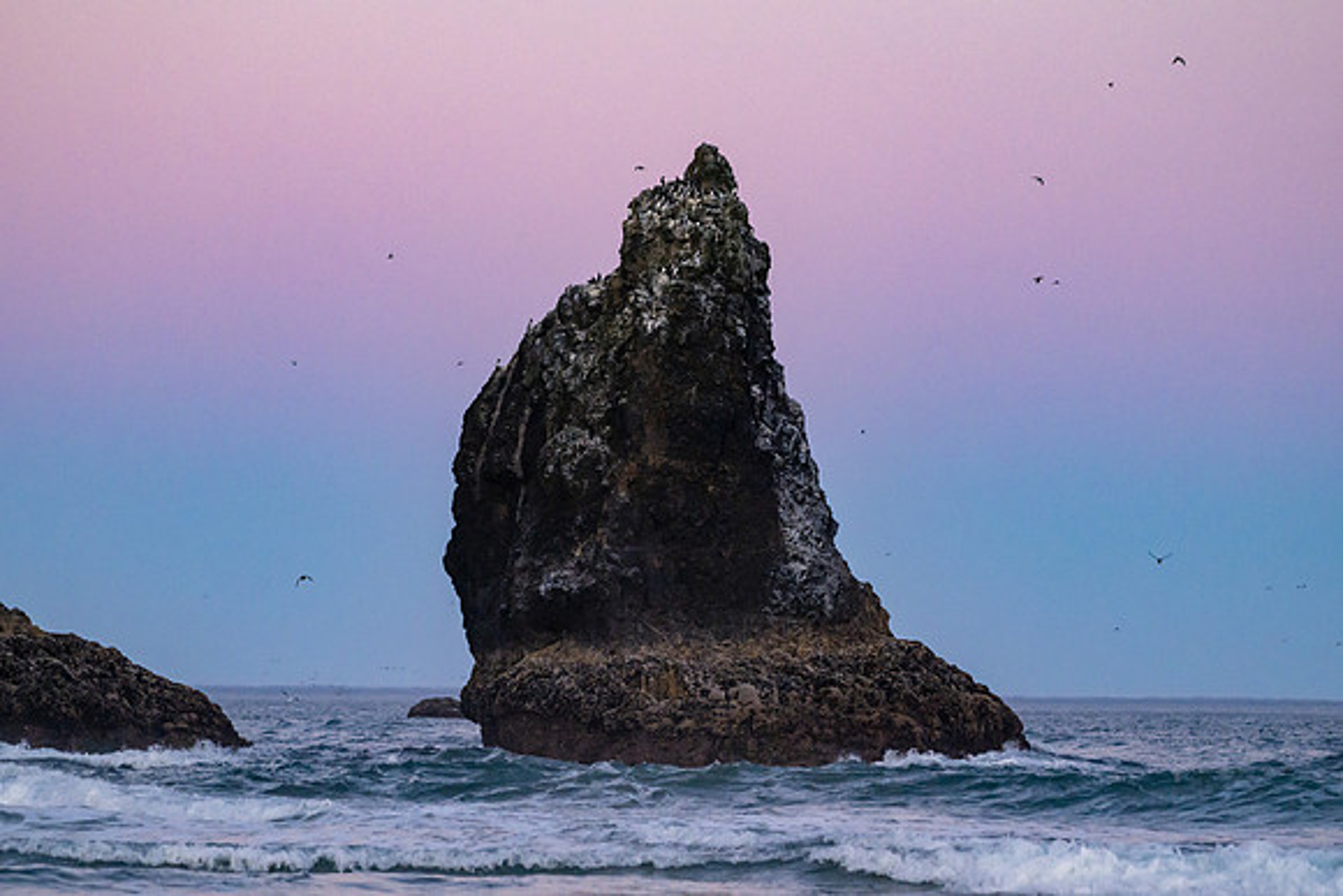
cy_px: 448
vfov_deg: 6.9
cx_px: 672
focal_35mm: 200
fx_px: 7463
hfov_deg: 10.3
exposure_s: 1/1000
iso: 14400
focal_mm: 200
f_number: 5.6
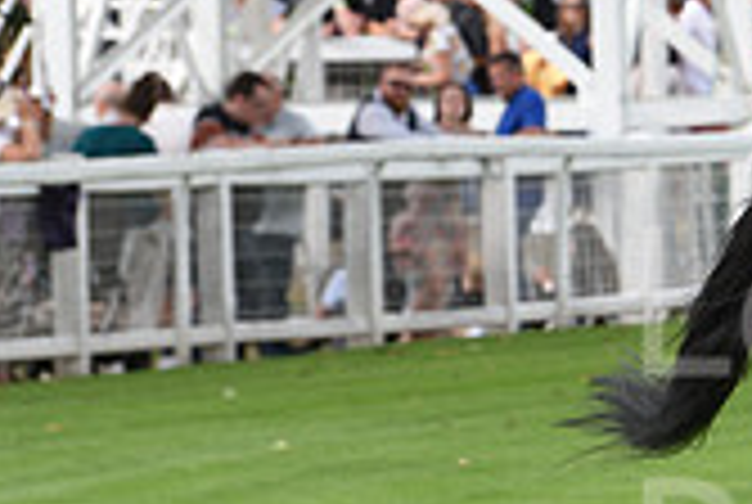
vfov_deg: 2.3
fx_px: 12325
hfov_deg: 3.5
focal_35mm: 589
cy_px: 344
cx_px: 1225
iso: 400
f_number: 6.3
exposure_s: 1/800
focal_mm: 170
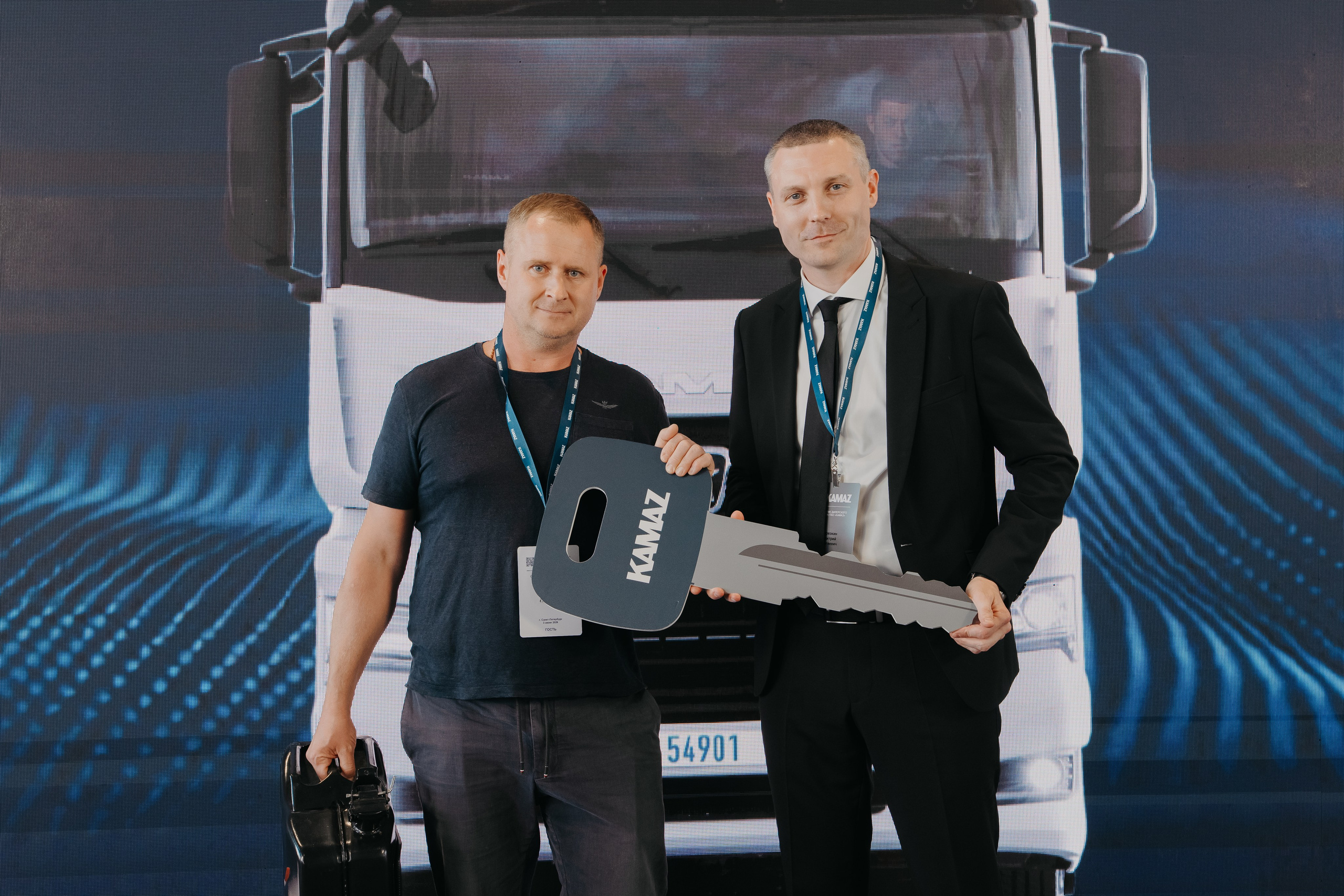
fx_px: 2016
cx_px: 672
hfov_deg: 36.9
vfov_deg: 25.1
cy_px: 448
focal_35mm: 54
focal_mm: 54
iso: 500
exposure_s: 1/125
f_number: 4.5
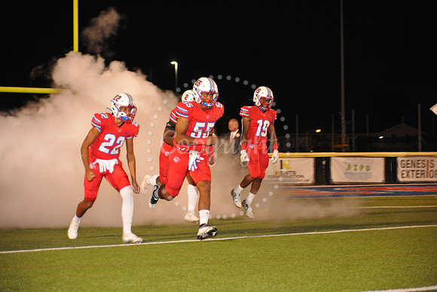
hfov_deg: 23.9
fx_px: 1032
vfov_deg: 16.1
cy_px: 146
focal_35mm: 85
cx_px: 218
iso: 1600
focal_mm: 85
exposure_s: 1/125
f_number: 4.5
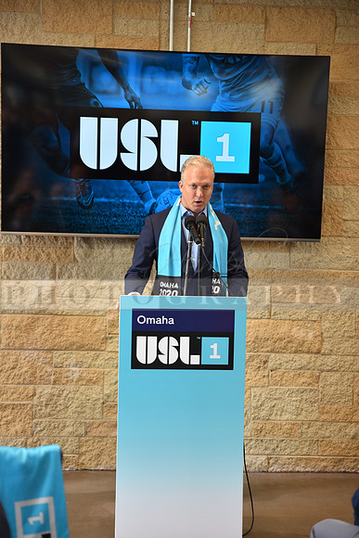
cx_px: 180
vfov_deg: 28.8
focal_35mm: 70
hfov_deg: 19.5
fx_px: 1046
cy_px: 269
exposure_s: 1/50
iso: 400
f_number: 2.8
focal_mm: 70
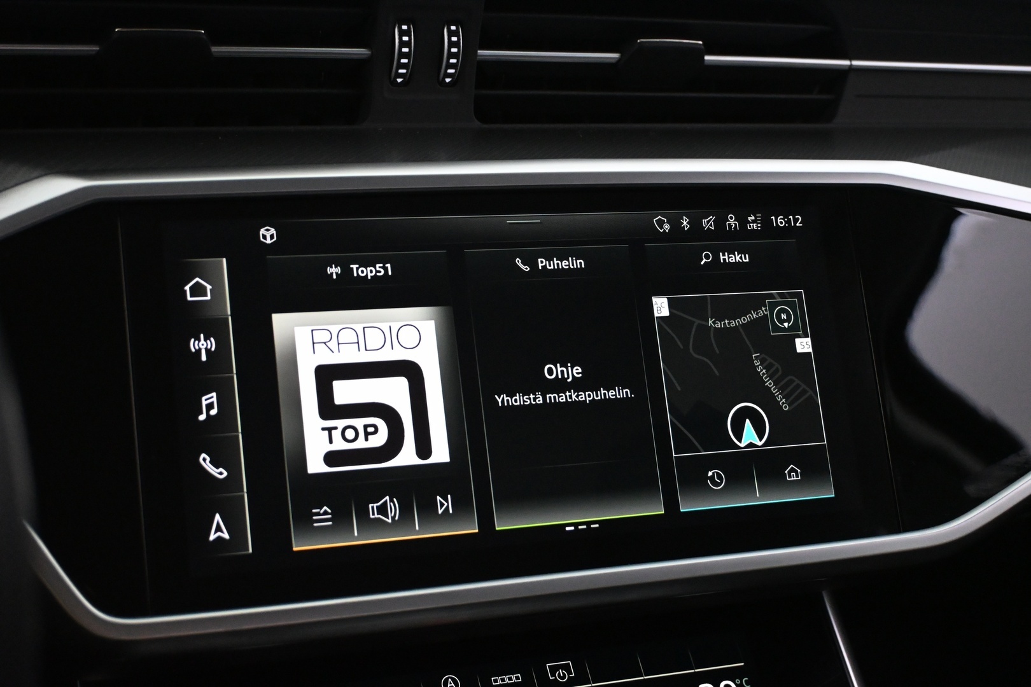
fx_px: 1503
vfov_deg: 25.8
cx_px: 516
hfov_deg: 37.9
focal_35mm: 52
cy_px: 344
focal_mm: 35
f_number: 5.3
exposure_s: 1/60
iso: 5000
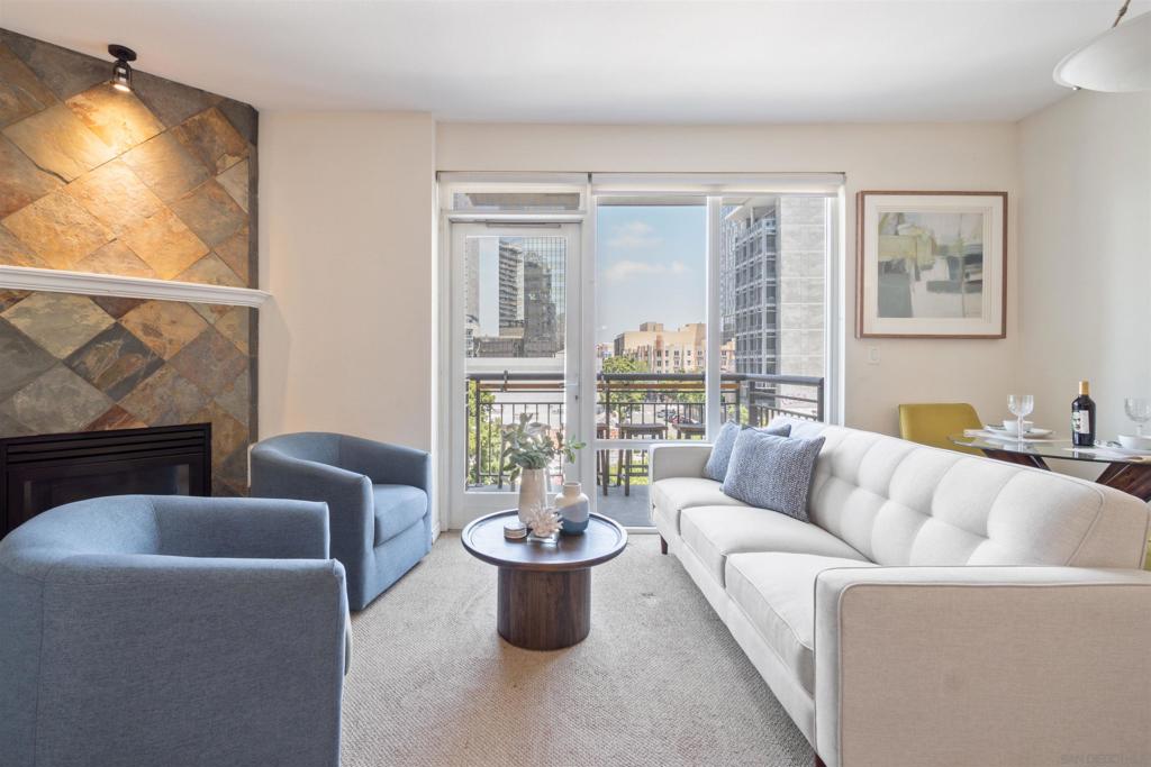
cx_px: 576
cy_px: 384
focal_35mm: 15
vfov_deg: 77.3
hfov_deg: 100.4
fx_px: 480
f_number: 8
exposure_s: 1/1.67
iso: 100
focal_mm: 10
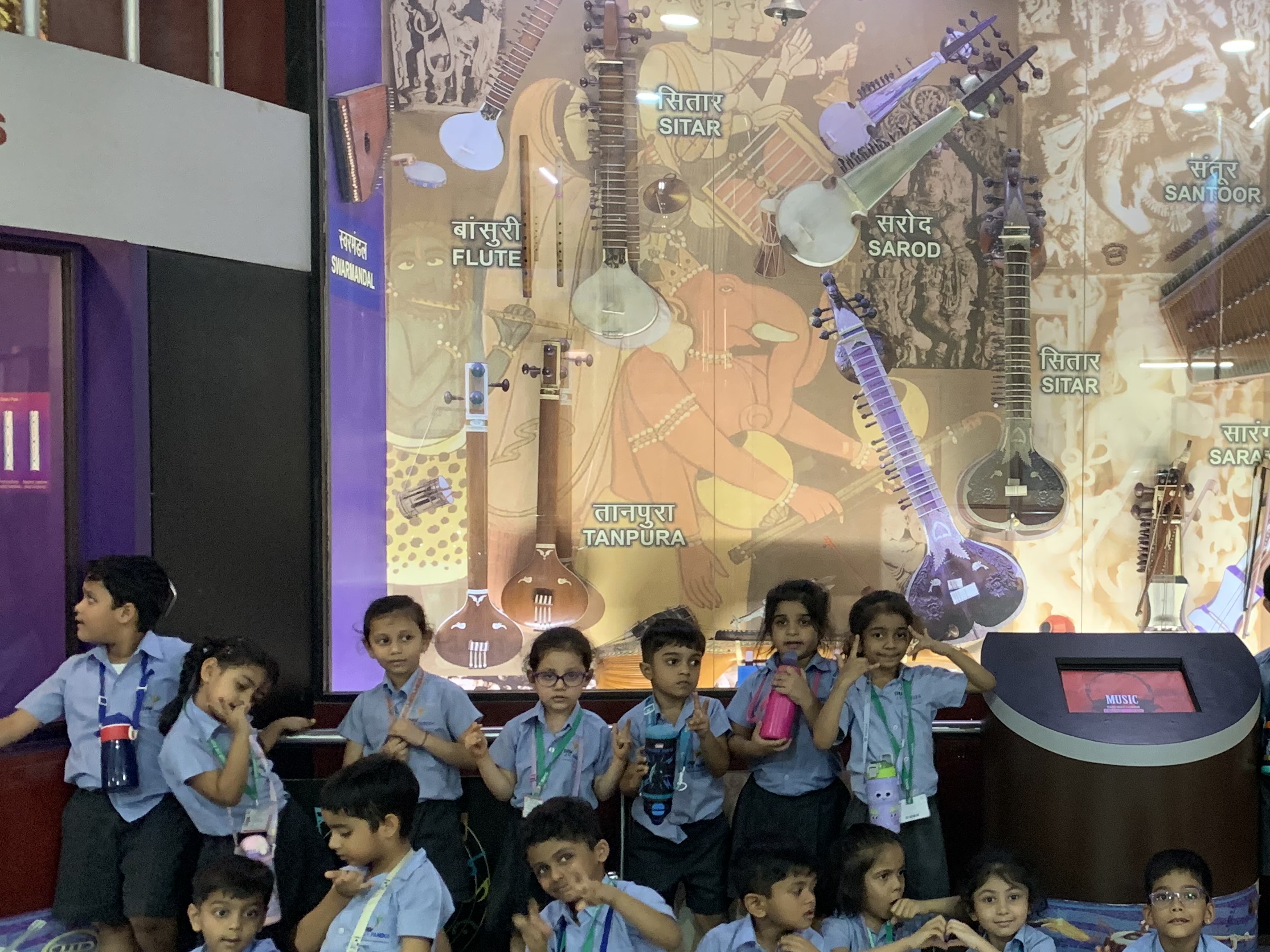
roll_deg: -0.8
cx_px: 1090
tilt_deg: -4.3
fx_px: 1725
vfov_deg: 30.8
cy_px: 565
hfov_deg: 38.3
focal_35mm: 47
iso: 320
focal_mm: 4.25
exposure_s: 1/33
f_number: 1.8
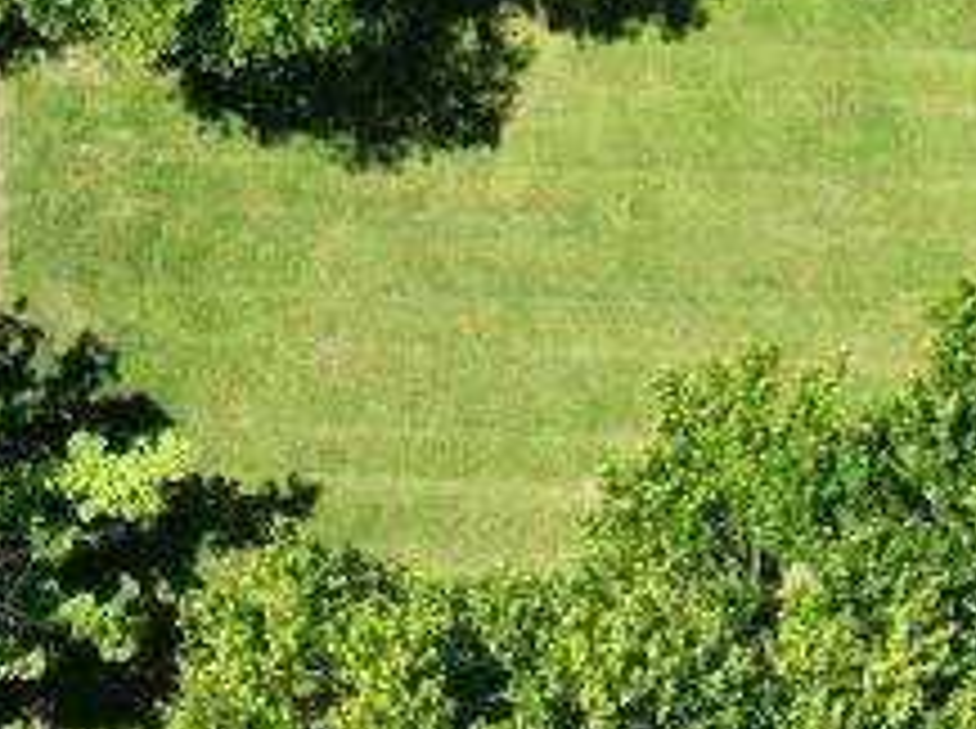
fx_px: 4673
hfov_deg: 11.9
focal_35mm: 166
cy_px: -524
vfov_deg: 8.6
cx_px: 378
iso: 100
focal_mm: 12.29
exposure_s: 1/1250
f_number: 2.8
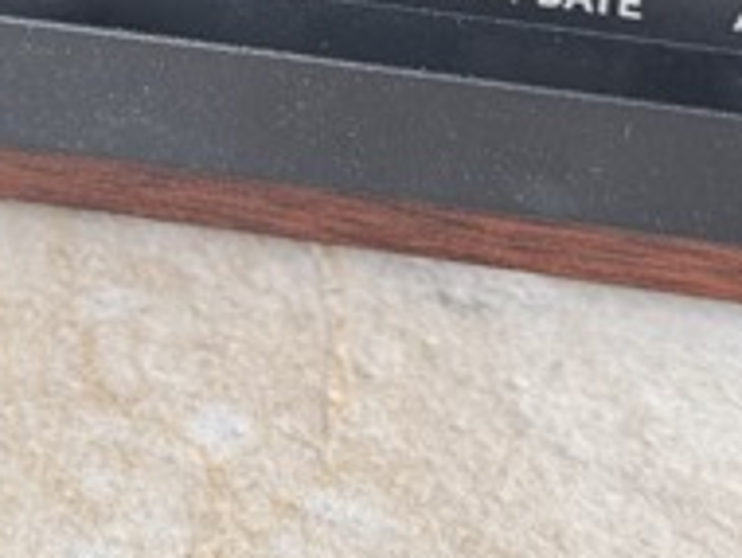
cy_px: -179
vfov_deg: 9.9
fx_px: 3155
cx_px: 332
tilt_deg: -28.2
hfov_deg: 13.4
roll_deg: -3.1
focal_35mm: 147
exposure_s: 1/106
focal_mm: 6.76
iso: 200
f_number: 1.78
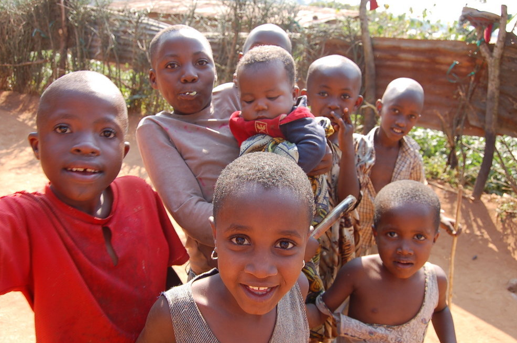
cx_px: 260
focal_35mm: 28
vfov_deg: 46.3
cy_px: 174
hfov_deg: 65.5
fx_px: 402
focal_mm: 18
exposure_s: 1/125
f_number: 5.6
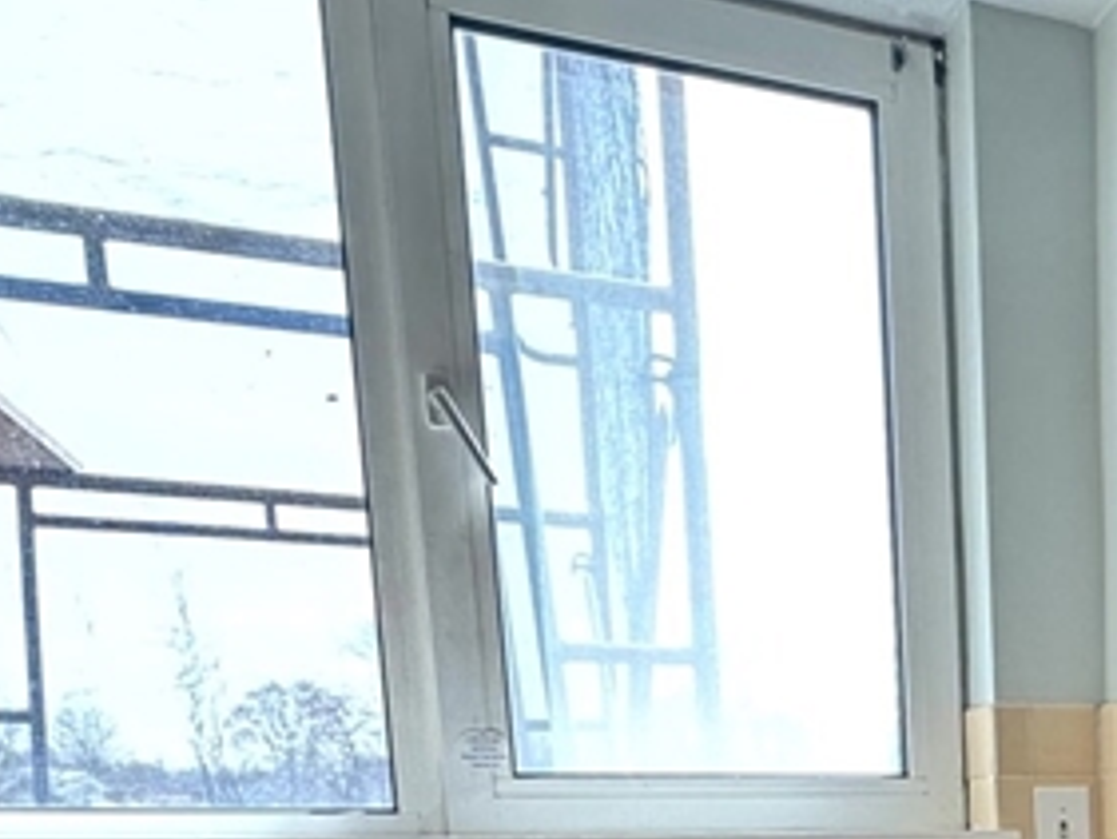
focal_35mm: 51
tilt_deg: -9.3
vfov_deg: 25.0
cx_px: 1324
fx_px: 1646
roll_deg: +0.2
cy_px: 1078
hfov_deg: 31.6
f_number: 2.2
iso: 100
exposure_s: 1/120
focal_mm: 2.22
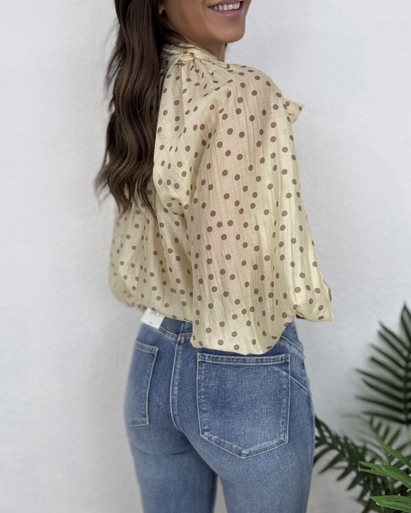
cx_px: 205
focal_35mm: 32
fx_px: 486
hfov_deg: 45.8
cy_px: 273
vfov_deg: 55.6
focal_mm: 2.69
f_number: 1.9
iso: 32
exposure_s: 1/100
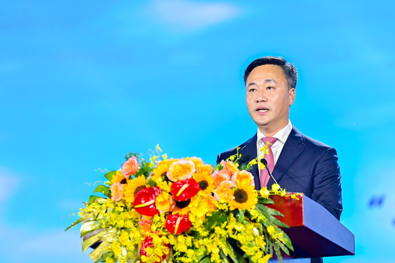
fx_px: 2193
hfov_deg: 10.3
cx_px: 198
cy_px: 132
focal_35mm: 200
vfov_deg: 6.9
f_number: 4
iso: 1600
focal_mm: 200
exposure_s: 1/400
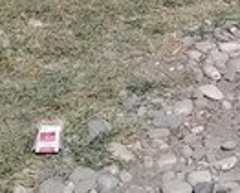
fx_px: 1080
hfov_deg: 12.4
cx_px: 277
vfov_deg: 9.3
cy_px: -233
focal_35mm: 152
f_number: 2.2
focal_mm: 3.3
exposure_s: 1/2257
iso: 50
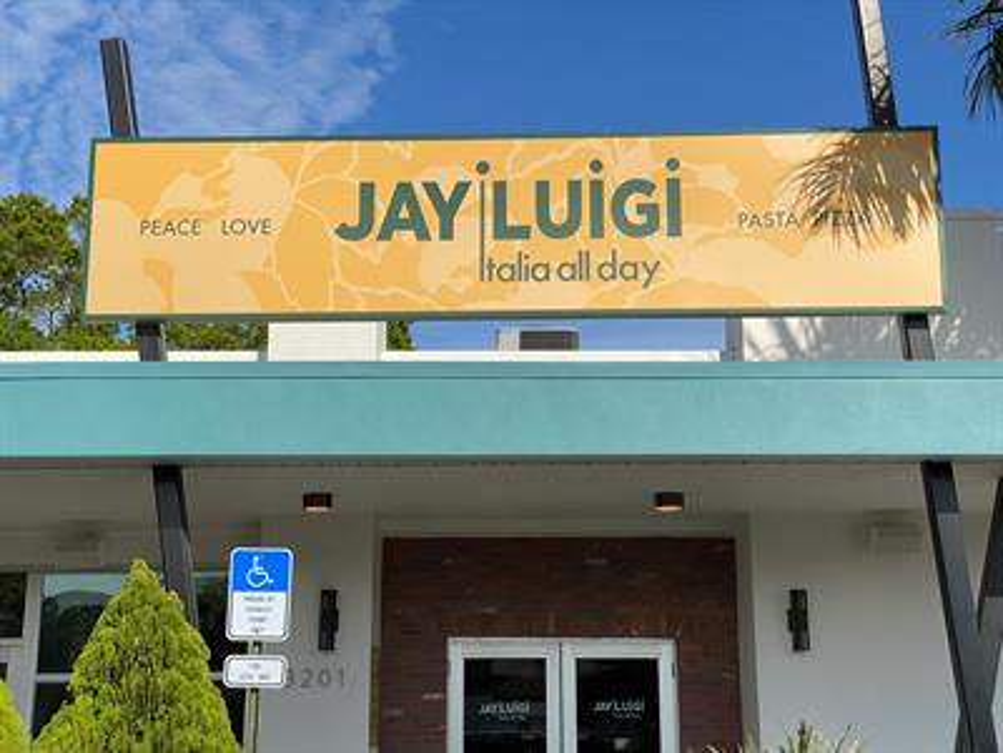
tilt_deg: +10.5
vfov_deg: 28.0
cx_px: 502
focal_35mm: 52
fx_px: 1507
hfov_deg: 36.8
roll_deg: +0.1
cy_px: 376
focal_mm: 6
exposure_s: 1/2083
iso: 20
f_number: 2
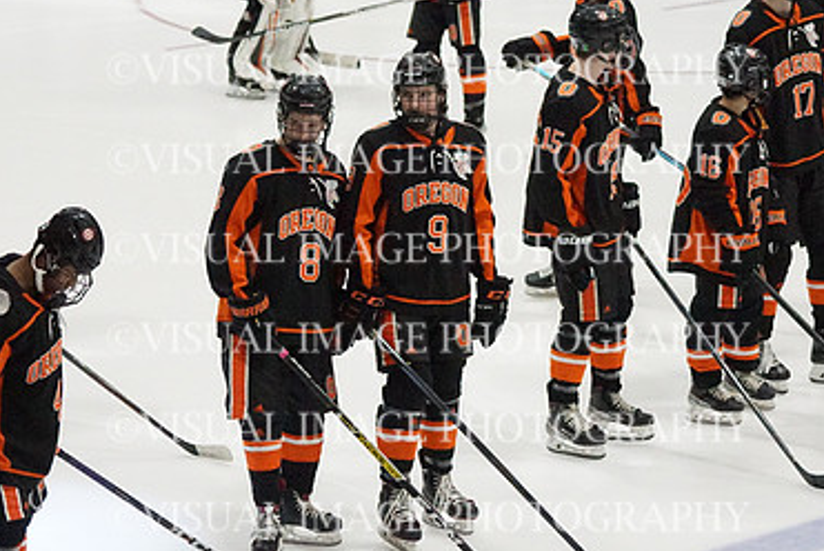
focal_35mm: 164
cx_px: 429
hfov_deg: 12.5
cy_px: 203
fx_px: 3757
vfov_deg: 8.4
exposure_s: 1/800
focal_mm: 70
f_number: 4
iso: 8000
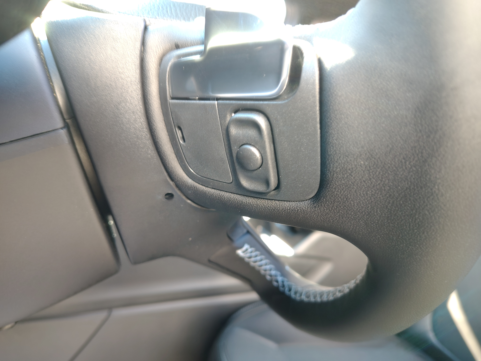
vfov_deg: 56.8
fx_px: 333
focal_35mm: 24
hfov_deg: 71.6
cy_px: 180
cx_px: 240
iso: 100
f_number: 1.8
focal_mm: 5.56
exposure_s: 1/12.5
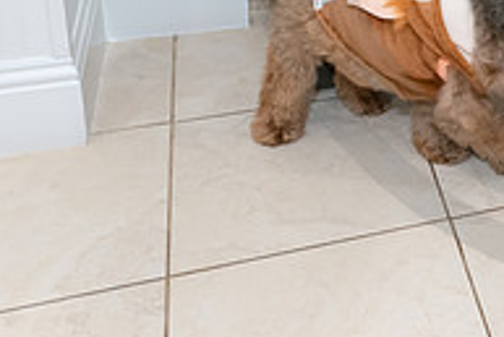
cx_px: 687
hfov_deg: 24.0
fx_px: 1009
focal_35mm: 72
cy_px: -163
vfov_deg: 17.2
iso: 2500
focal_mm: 24
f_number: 9
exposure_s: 1/60
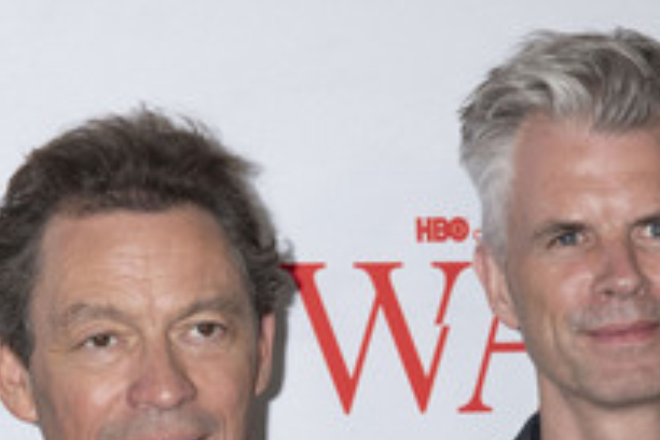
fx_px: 3721
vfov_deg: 6.7
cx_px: 176
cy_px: 476
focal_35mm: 203
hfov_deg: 10.1
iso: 640
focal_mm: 92
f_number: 6.3
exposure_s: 1/200
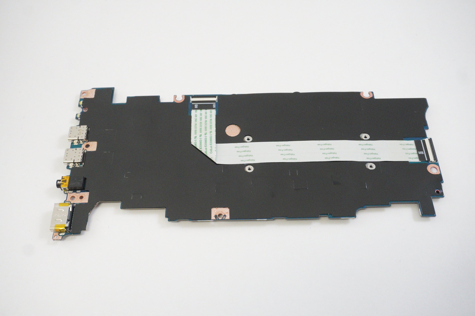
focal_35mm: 38
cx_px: 238
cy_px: 158
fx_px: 494
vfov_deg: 35.4
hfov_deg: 51.3
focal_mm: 25
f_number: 6.3
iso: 5000
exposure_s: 1/200
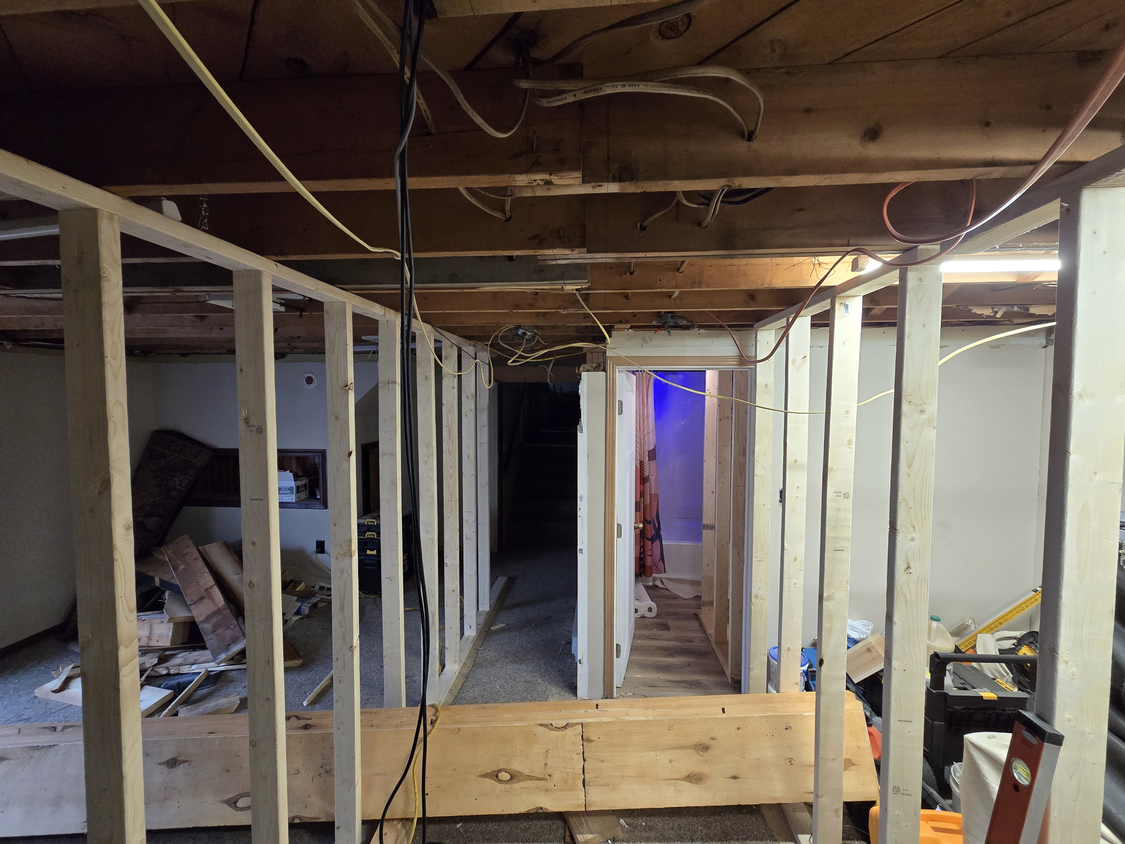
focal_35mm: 13
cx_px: 562
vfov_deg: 89.9
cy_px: 422
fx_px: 422
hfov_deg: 106.2
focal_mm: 2.2
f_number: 2.2
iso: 500
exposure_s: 1/60
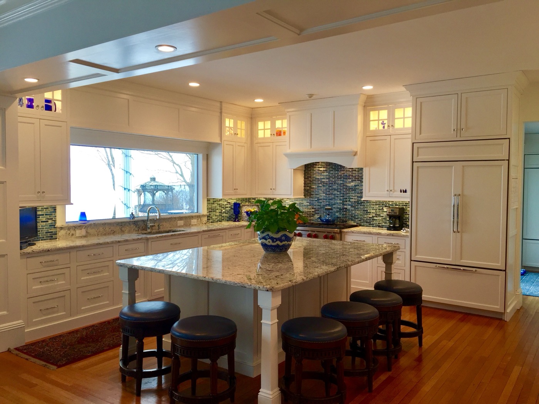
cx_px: 270
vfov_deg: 48.2
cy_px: 202
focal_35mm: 29
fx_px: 452
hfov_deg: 61.7
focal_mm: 4.15
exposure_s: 1/40
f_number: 2.2
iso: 32
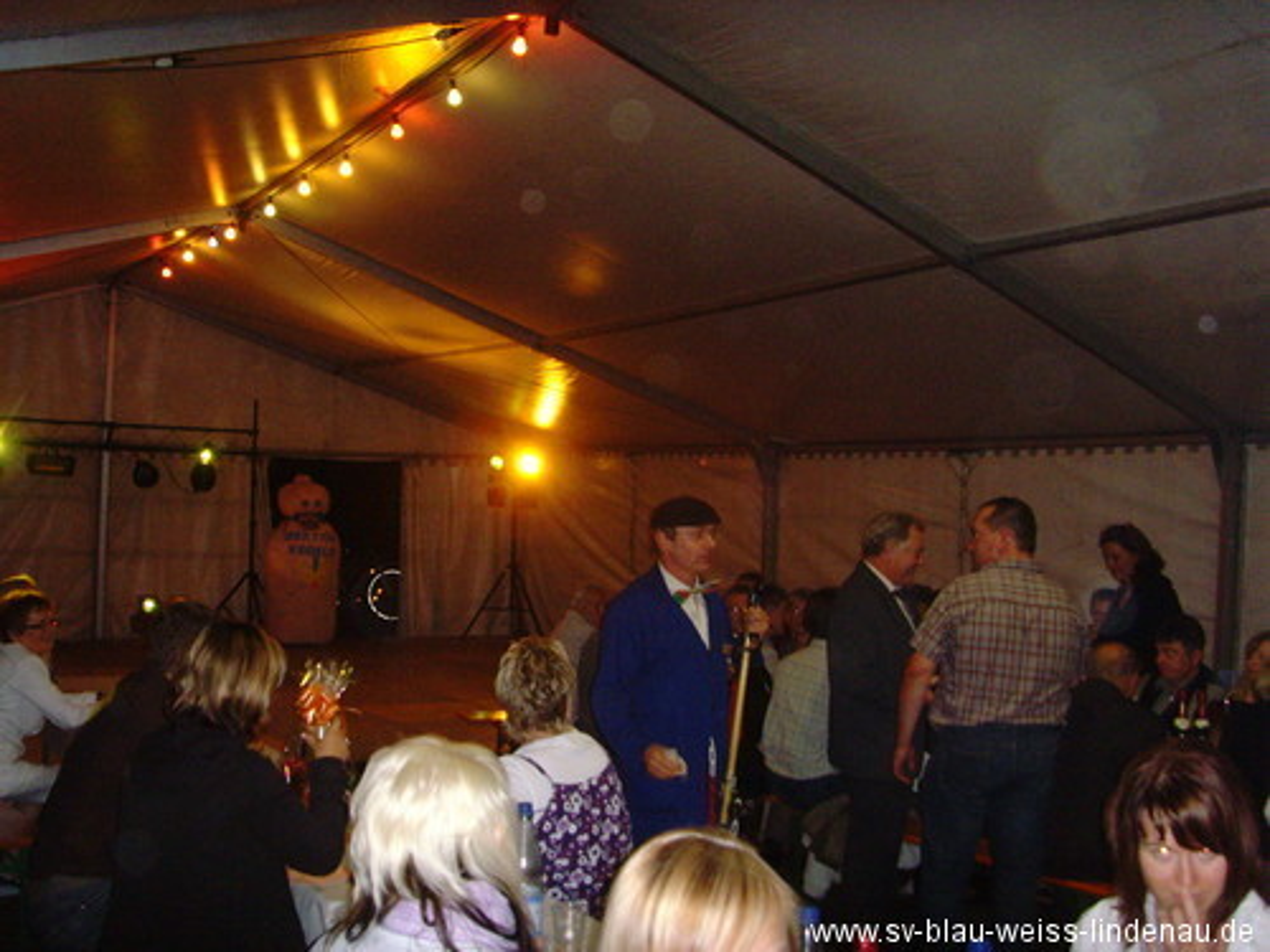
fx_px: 1431
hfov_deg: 47.9
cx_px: 635
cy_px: 476
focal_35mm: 39
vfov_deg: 36.8
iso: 400
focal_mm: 6.6
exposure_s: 1/45
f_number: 3.5
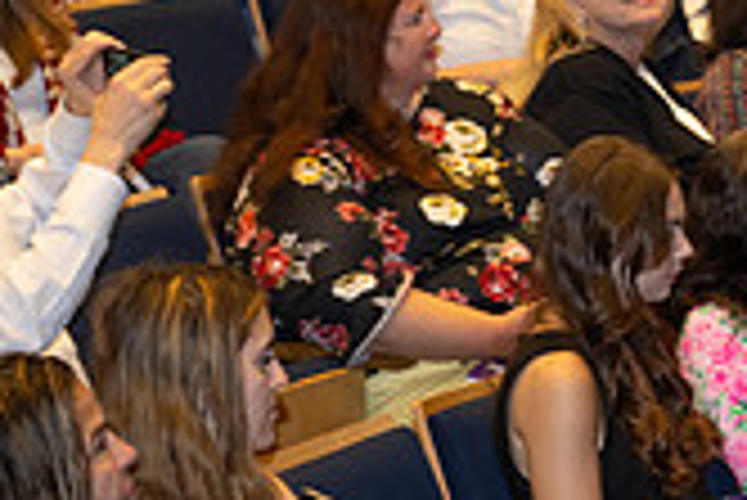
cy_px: -214
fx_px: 5503
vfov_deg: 5.2
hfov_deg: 7.6
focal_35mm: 265
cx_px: 1300
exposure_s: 1/80
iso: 1000
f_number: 5
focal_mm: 76
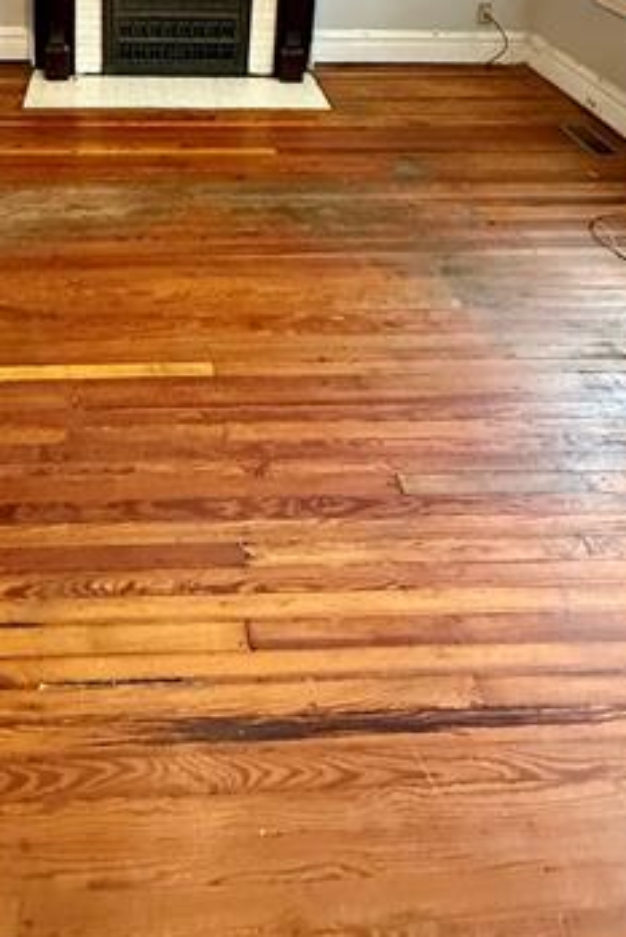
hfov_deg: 39.9
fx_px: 834
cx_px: 150
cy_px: 21
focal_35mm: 32
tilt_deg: -15.9
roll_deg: -1.0
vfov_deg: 49.2
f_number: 2.2
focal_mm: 2.22
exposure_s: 1/60
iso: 640
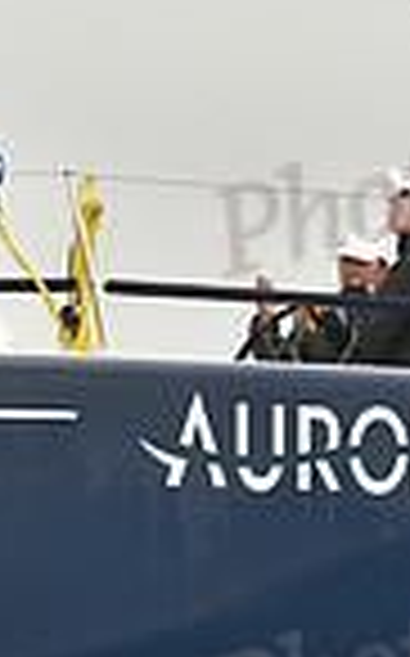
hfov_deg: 3.2
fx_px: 7416
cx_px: -14
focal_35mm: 414
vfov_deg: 5.1
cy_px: 457
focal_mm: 102
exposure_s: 1/800
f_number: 6.3
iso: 320
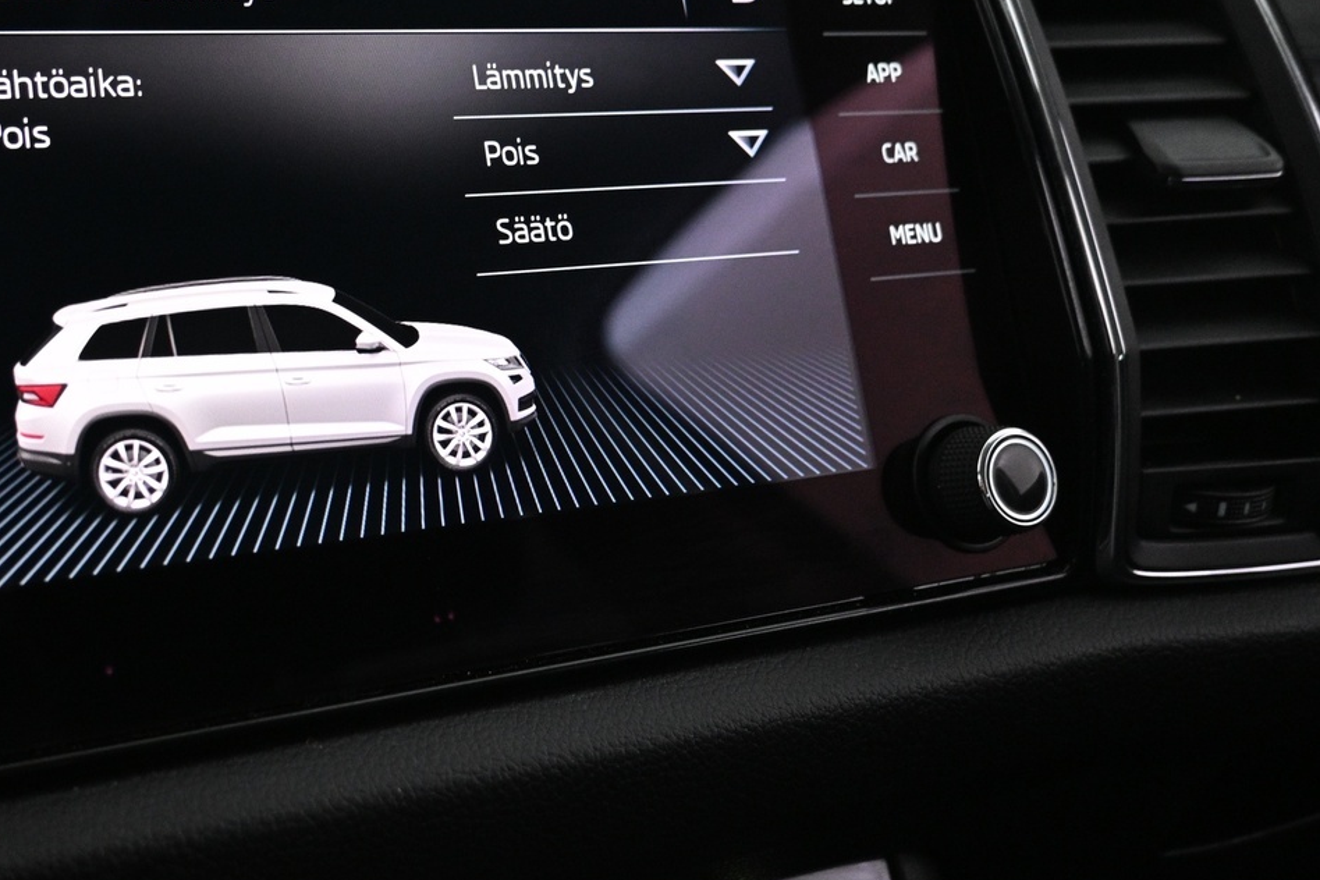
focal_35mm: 41
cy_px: 272
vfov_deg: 32.3
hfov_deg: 45.8
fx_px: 1503
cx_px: 333
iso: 1600
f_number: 3.5
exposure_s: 1/40
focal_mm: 16
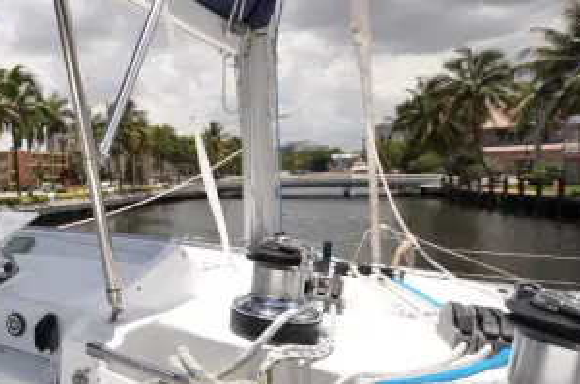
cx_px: -12
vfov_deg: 40.9
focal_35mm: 32
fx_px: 515
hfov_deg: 47.7
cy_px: 225
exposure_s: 1/2500
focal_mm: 10
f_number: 3.5
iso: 200
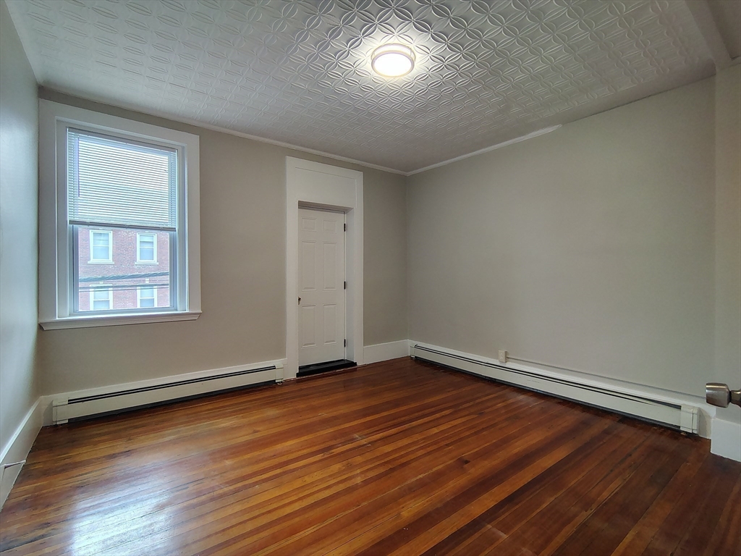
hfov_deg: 94.5
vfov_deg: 78.1
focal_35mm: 16
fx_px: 343
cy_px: 278
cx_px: 370
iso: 401
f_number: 2.2
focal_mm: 2.13
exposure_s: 1/30
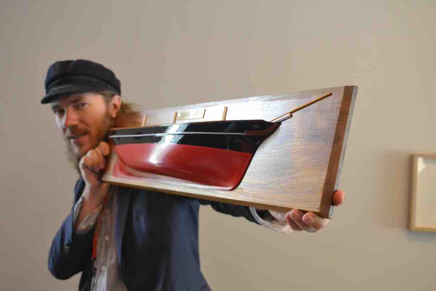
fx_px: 472
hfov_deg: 49.6
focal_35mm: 39
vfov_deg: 34.2
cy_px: 146
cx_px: 218
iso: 3200
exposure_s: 1/60
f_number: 4
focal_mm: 26
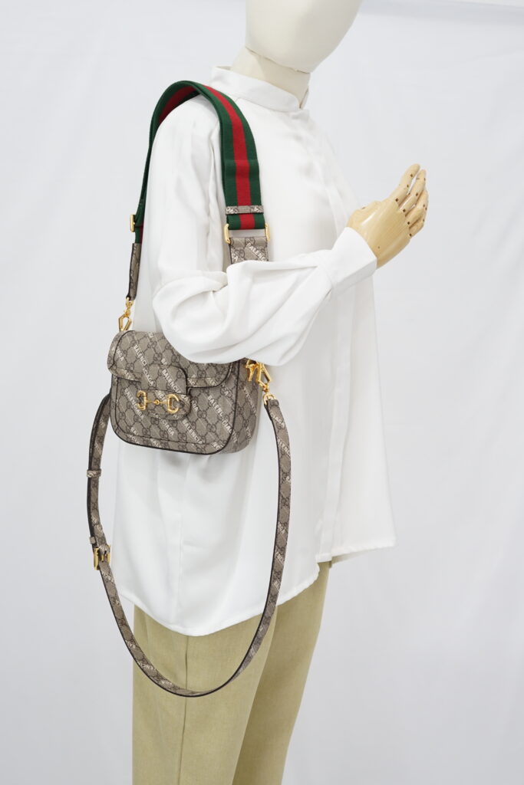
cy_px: 392
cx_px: 262
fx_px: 1091
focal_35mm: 50
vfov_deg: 39.6
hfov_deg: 27.0
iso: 640
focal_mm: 50
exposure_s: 1/10
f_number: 6.3
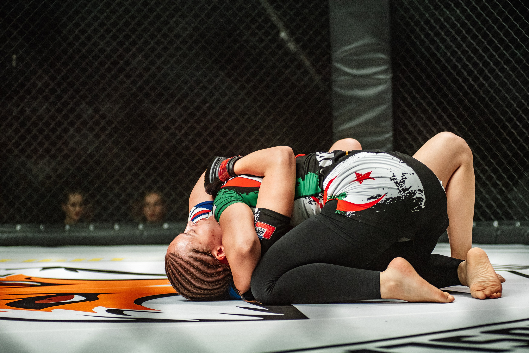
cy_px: 176
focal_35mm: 86
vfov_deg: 15.9
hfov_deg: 23.6
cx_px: 264
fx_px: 1264
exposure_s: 1/2000
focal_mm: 86
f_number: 4
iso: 2000
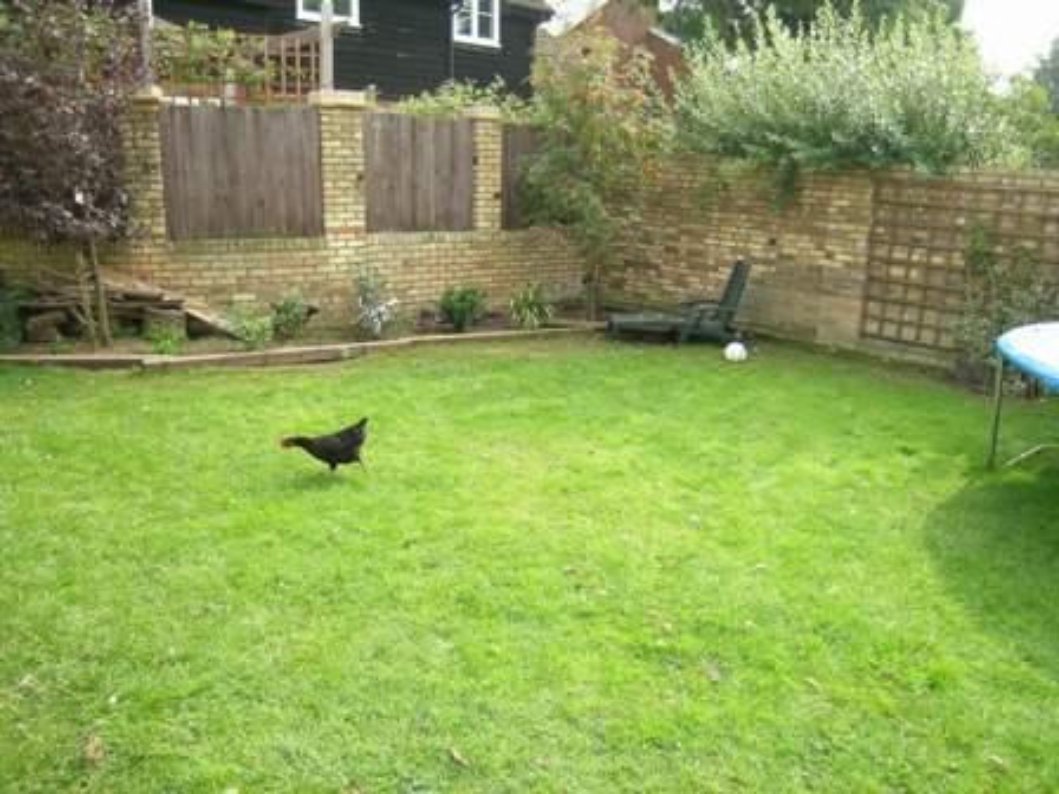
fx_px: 857
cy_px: 397
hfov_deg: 63.4
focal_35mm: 28
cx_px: 530
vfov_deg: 49.7
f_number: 2.8
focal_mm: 5.8
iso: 50
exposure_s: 1/259
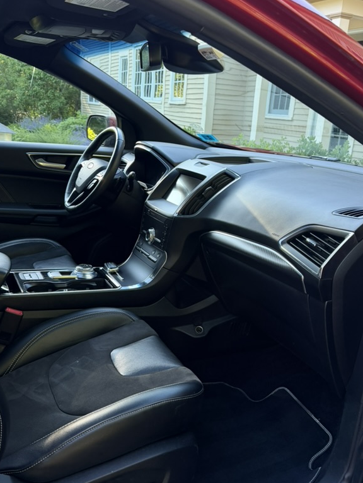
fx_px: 447
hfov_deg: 44.1
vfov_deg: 56.7
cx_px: 195
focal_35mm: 32
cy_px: 261
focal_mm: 6.76
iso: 200
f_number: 1.78
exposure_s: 1/114
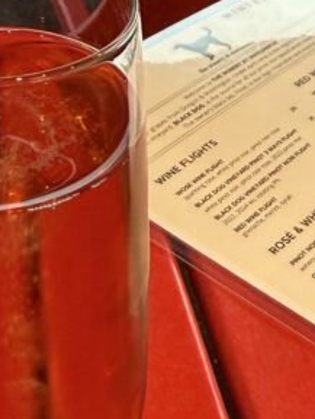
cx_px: 242
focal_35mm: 85
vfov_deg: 23.0
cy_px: 168
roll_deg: -6.9
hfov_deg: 17.3
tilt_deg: -37.4
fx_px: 1031
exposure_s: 1/60
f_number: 2.2
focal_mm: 2.22
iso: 320
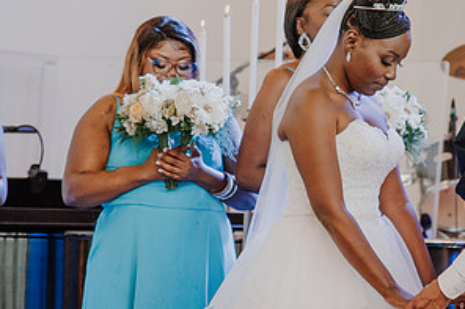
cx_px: 346
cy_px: 154
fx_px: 3589
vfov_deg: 4.9
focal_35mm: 278
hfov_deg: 7.4
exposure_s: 1/125
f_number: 4
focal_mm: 120
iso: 1100
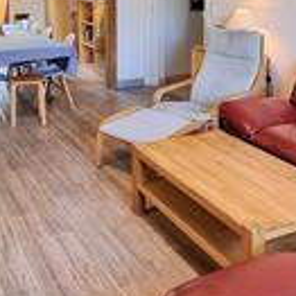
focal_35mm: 44
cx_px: 122
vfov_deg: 35.9
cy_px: 26
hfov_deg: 38.2
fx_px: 426
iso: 160
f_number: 2.2
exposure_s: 1/50
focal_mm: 2.2
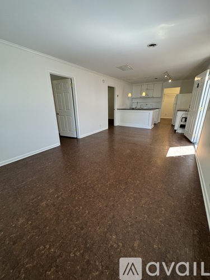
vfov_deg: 102.1
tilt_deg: -18.4
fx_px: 113
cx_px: 105
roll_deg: +0.3
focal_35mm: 14
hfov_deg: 85.7
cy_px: 140
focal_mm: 2.22
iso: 320
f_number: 2.2
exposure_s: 1/120
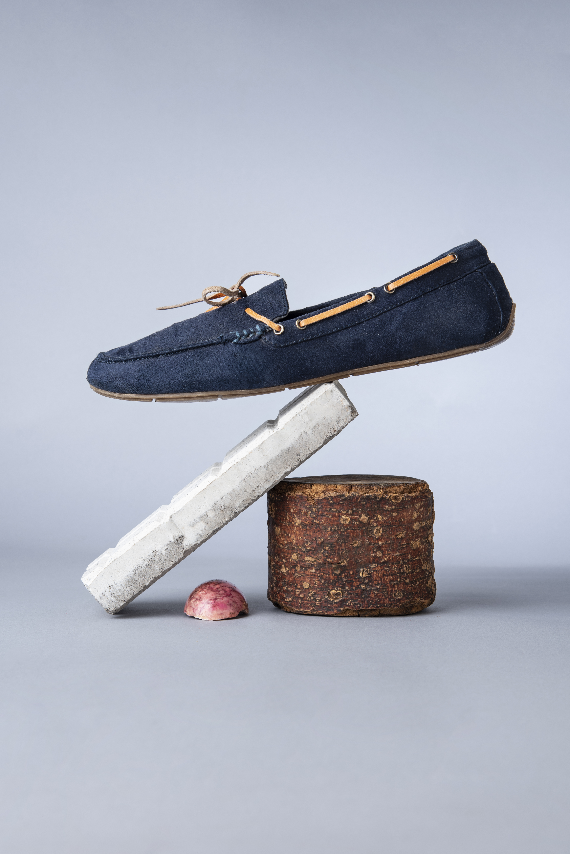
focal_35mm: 70
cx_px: 285
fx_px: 1661
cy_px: 427
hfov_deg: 19.5
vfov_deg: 28.8
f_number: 9
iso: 100
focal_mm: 70
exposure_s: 1/100
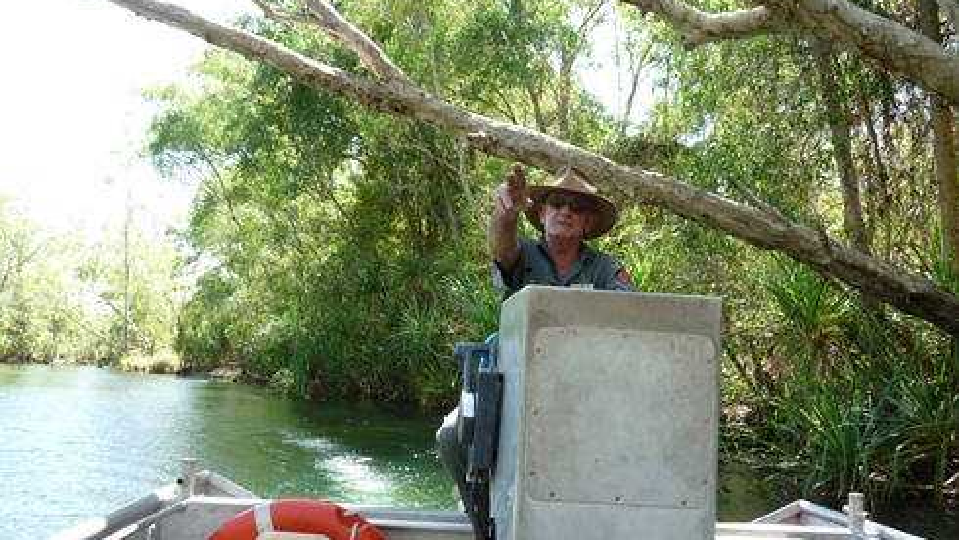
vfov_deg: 38.9
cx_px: 474
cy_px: 314
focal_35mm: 30
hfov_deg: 64.3
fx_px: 763
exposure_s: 1/100
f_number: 3.6
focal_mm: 4.8
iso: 100
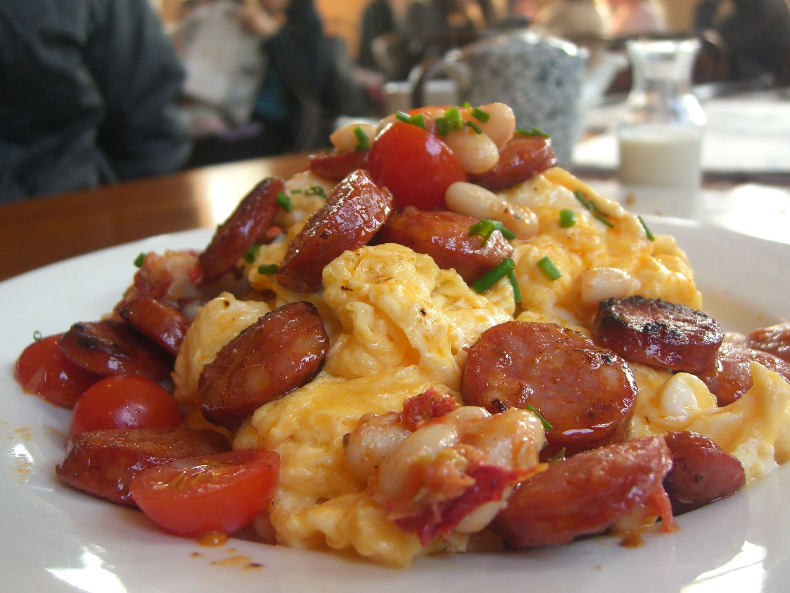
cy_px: 296
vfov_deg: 37.7
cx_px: 395
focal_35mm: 38
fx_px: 867
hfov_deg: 49.0
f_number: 2.8
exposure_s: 1/80
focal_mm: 7.9
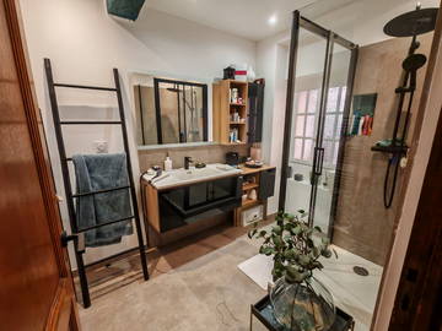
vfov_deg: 78.1
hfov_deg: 94.5
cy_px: 166
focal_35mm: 16
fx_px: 204
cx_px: 221
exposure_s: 1/50
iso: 250
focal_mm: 1.96
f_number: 2.2
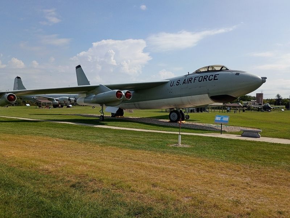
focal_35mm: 29
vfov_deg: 48.2
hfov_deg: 61.7
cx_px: 145
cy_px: 109
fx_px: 243
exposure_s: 1/1866
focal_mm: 4.27
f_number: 1.8
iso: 104
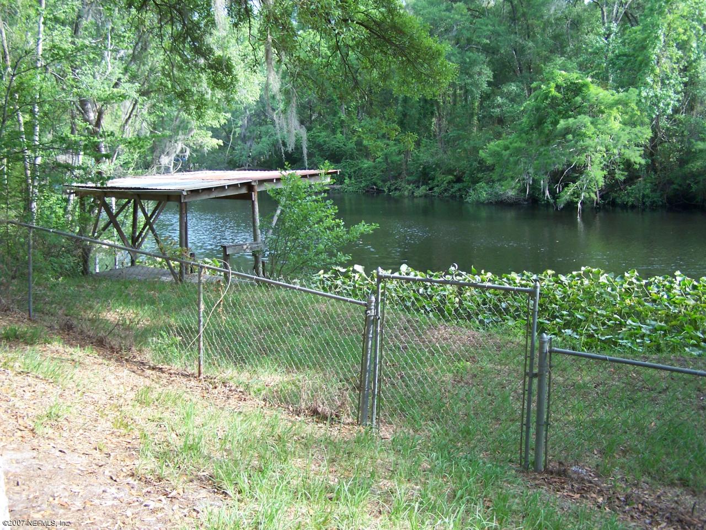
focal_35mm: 38
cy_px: 265
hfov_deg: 49.0
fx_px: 775
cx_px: 353
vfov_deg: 37.7
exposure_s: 1/250
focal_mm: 6.3
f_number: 2.8
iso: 140
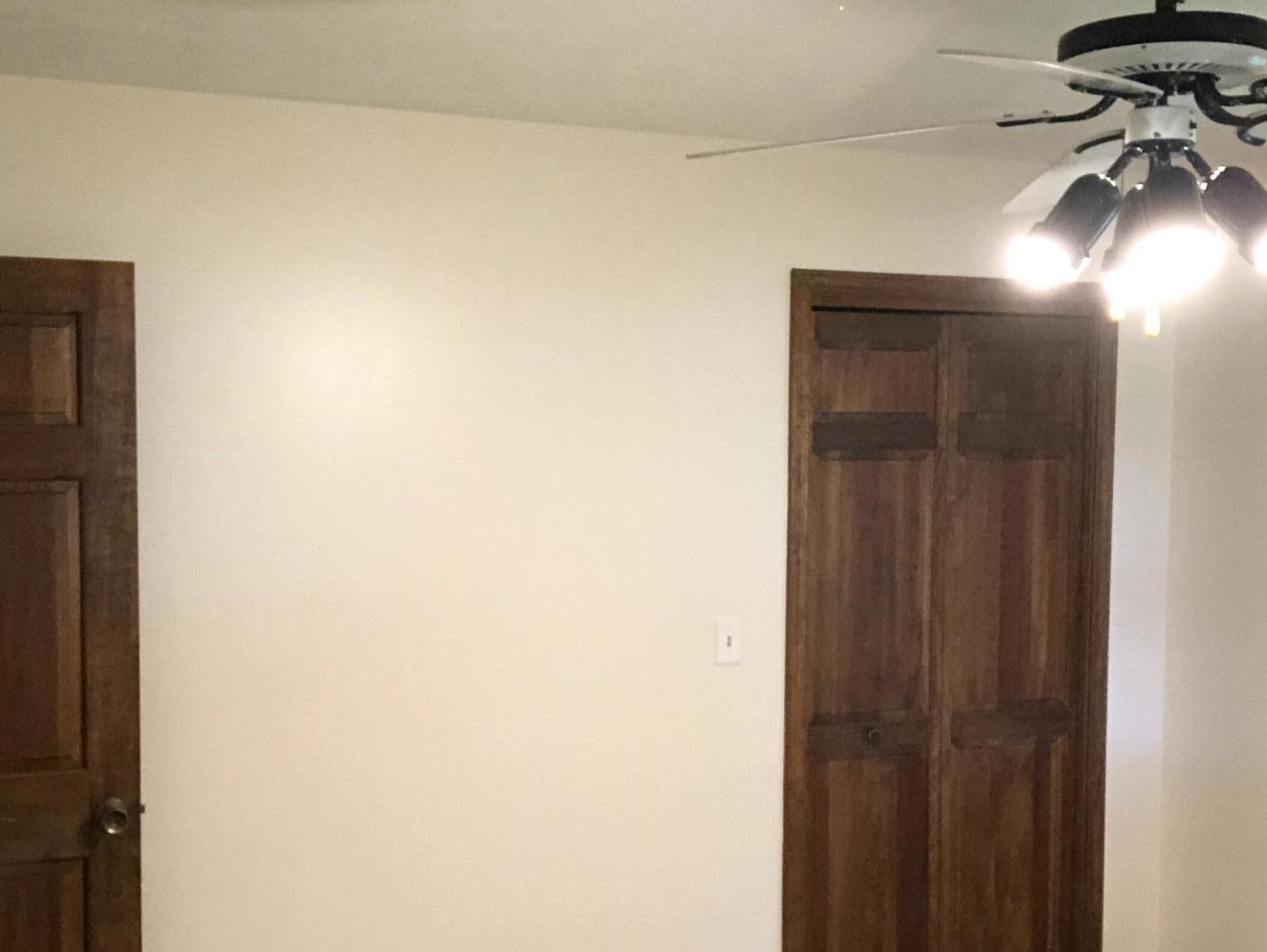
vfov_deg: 31.5
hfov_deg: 41.2
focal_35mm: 46
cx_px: 581
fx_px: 1685
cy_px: 546
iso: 320
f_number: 2.2
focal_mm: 2.87
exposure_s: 1/60
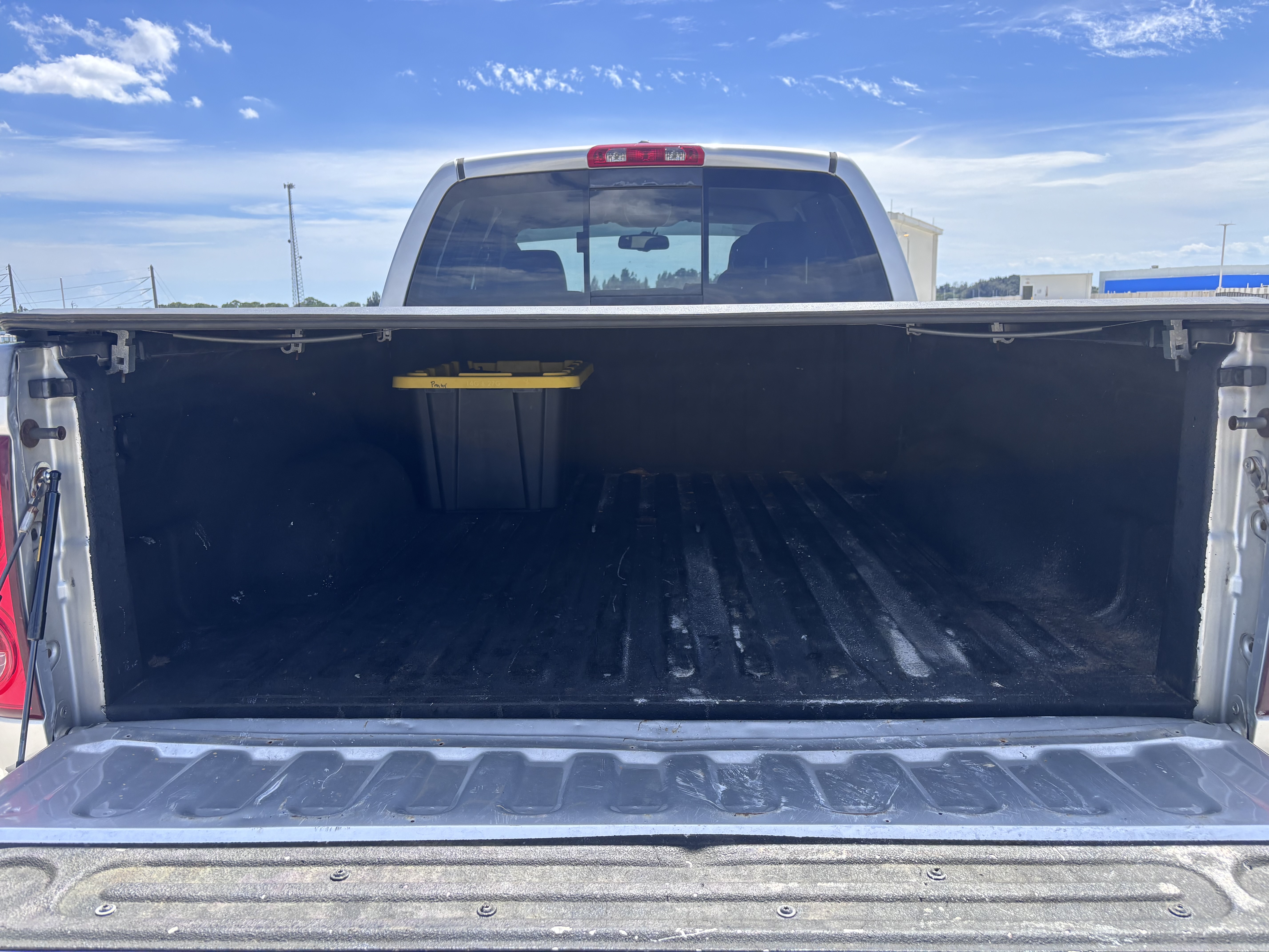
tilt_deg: -9.6
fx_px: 953
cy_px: 476
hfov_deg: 67.3
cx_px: 634
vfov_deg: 53.1
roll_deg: +1.1
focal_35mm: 26
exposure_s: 1/1418
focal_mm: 5.96
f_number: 1.6
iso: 50
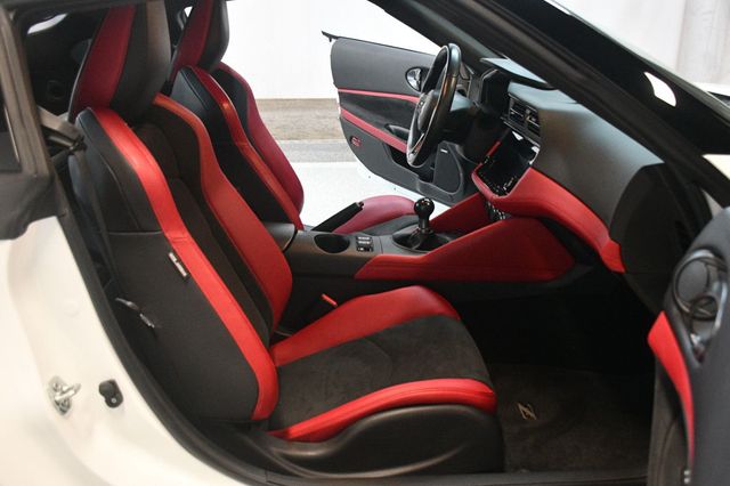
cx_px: 365
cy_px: 243
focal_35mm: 34
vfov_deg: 38.8
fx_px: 689
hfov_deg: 55.8
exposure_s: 1/80
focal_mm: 23
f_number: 3.8
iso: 3200
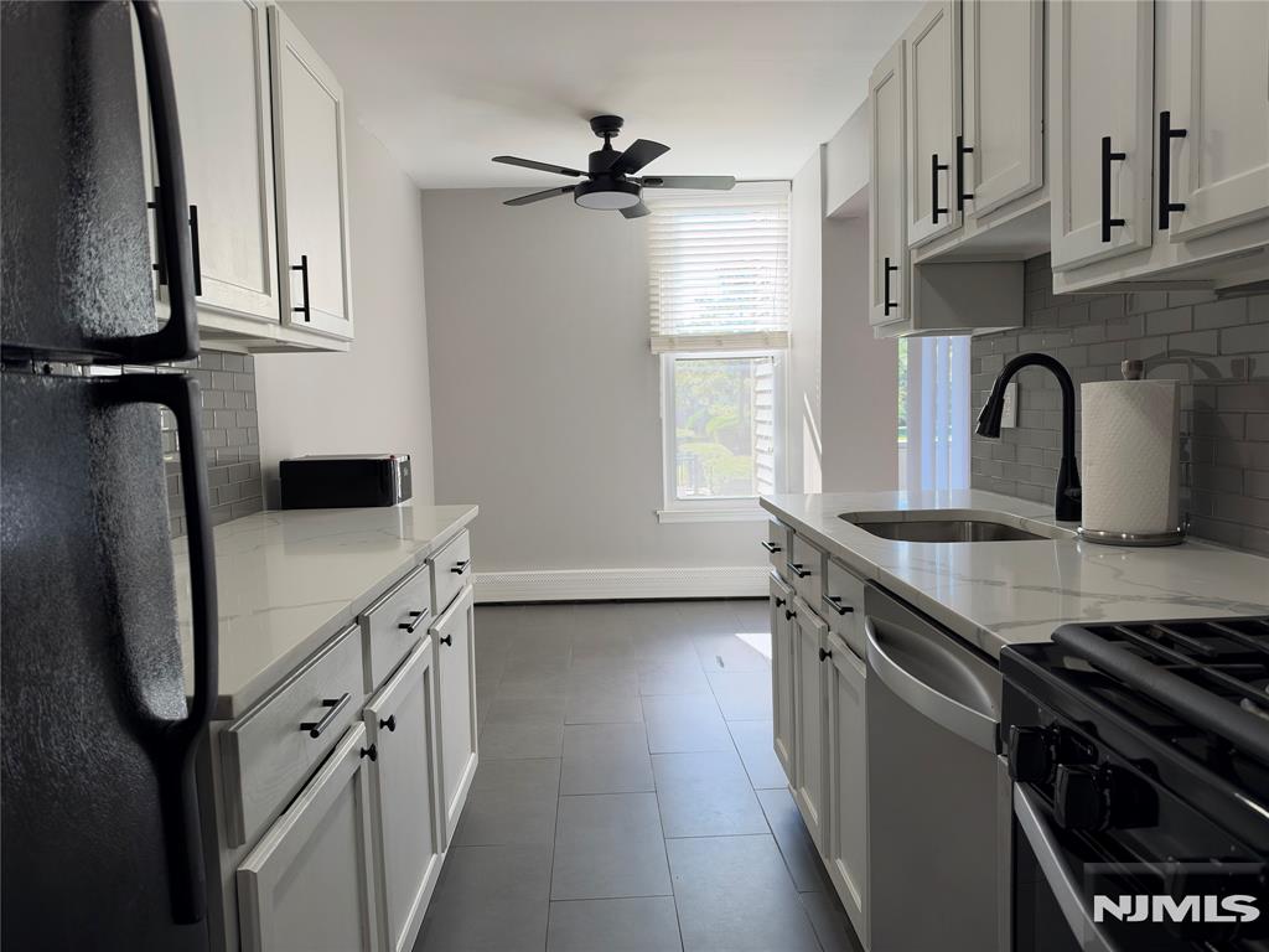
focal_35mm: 24
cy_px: 476
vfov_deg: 56.8
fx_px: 880
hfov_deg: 71.6
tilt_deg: -4.5
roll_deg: +1.5
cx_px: 634
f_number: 1.8
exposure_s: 1/176
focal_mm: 6.93
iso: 80
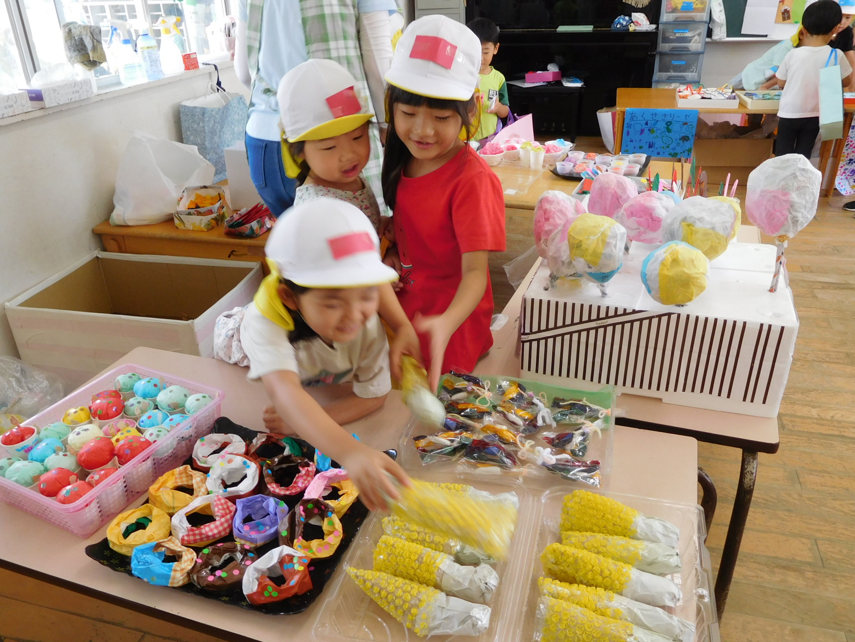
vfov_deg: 51.3
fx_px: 667
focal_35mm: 27
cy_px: 338
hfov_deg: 65.3
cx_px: 420
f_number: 3.4
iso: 160
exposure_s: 1/30
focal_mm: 4.5
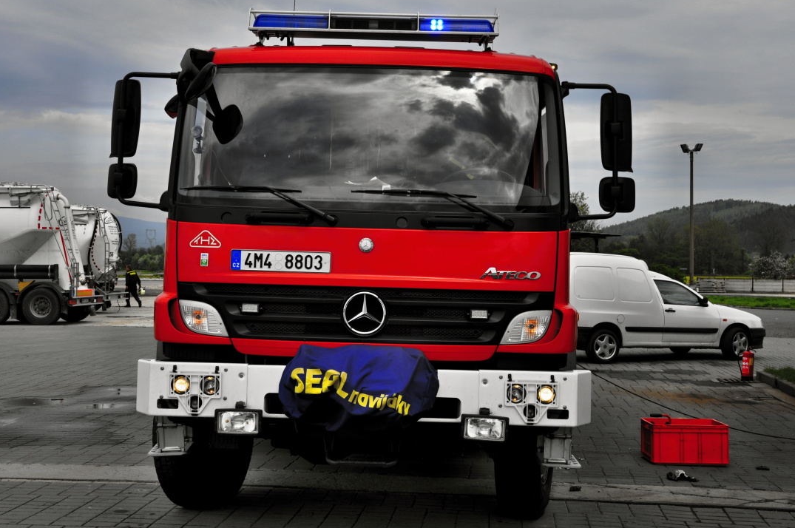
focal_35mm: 49
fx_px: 1071
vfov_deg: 27.7
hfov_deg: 40.7
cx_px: 370
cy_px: 255
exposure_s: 1/160
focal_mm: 29
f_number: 13
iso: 200
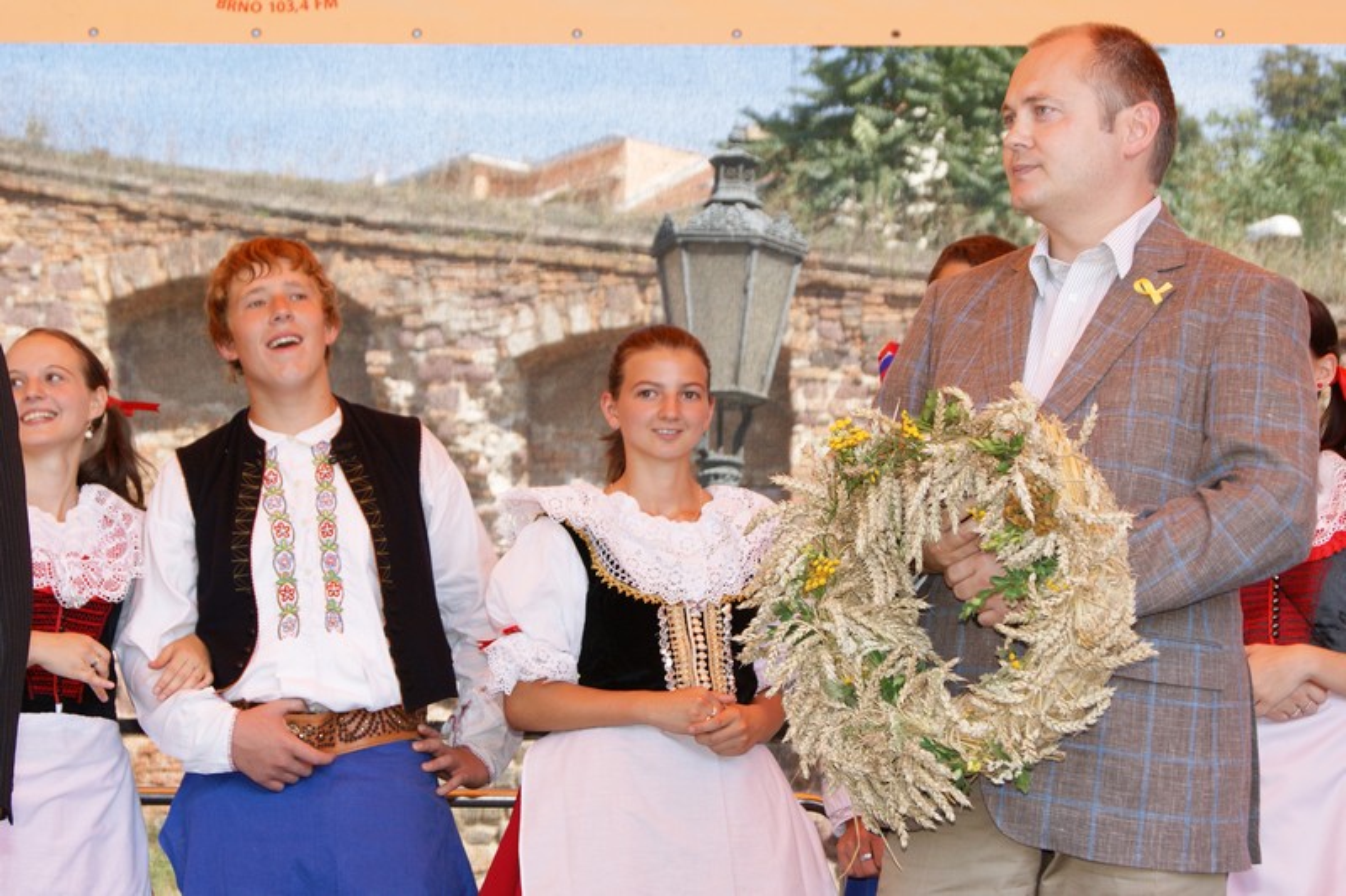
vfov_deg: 16.5
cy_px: 448
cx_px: 673
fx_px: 3084
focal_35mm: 82
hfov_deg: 24.6
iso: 160
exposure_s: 1/160
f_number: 7.1
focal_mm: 55
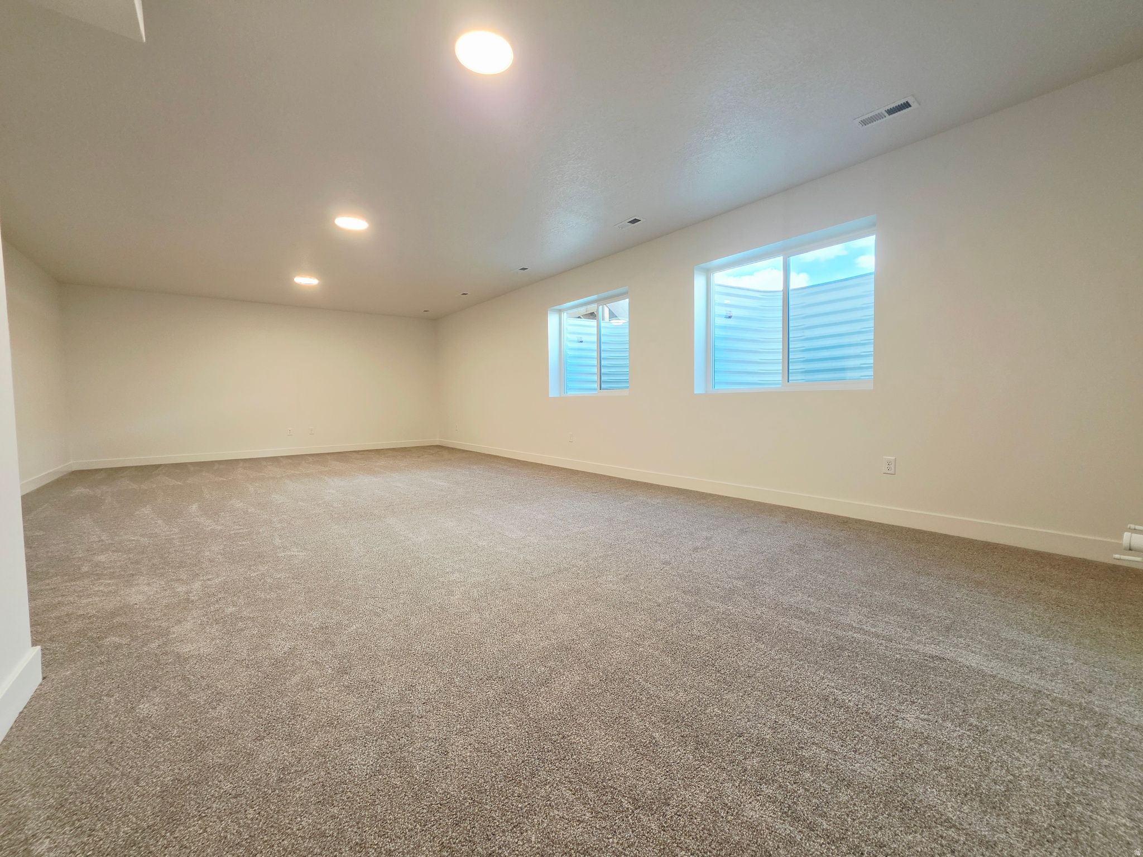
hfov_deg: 106.2
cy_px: 428
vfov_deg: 89.9
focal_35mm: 13
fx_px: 429
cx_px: 572
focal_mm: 2.2
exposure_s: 1/120
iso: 125
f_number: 1.9
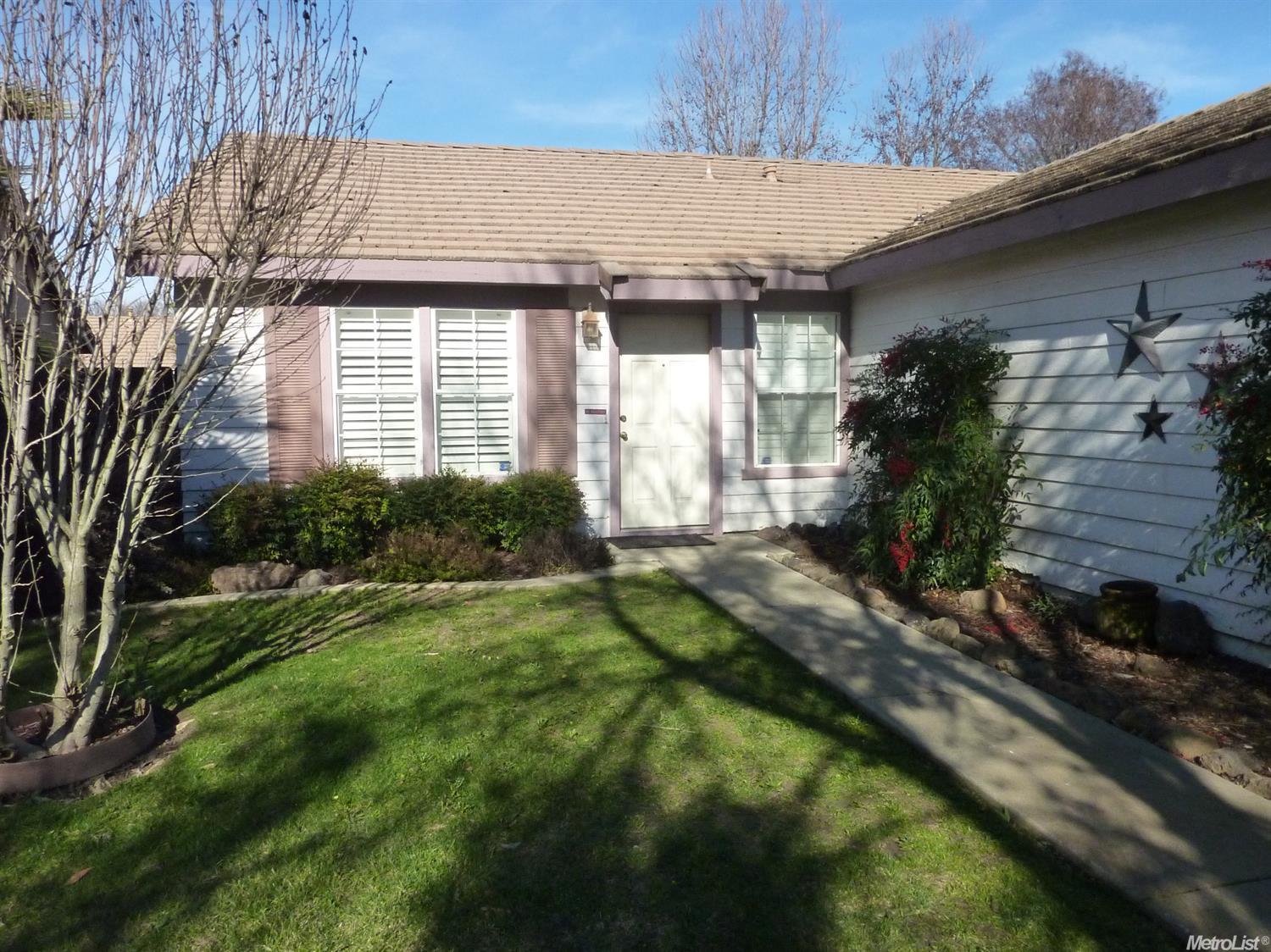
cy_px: 476
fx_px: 918
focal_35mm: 25
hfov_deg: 69.4
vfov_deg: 54.9
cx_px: 636
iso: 400
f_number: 5.6
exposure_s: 1/800
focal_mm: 4.1
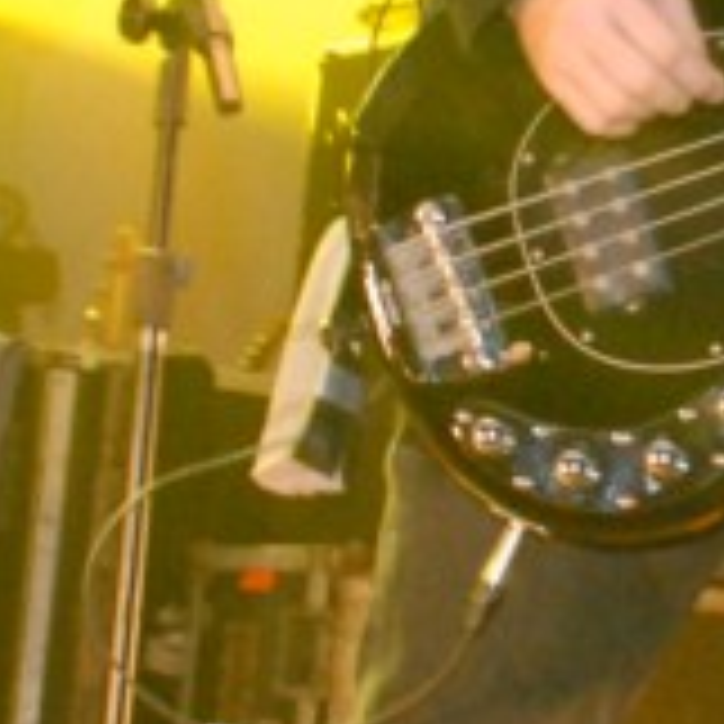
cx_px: 1088
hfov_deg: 9.5
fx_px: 4236
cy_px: 200
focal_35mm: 179
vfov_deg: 9.8
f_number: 4
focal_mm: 22
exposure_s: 1/40
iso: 1600
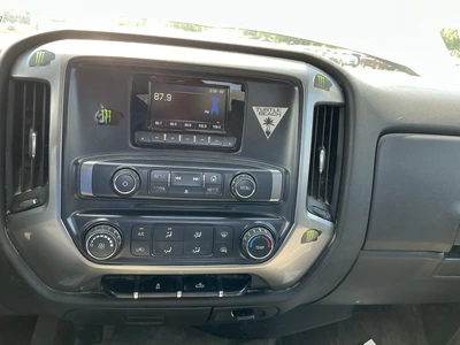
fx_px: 372
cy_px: 172
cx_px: 230
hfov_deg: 63.4
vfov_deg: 49.7
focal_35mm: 28
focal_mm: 3
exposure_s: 1/122
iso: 50
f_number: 1.8
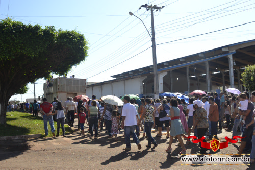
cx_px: 128
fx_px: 255
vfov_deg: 36.8
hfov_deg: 53.1
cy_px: 85
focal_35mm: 36
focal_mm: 24
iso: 100
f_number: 9
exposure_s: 1/200
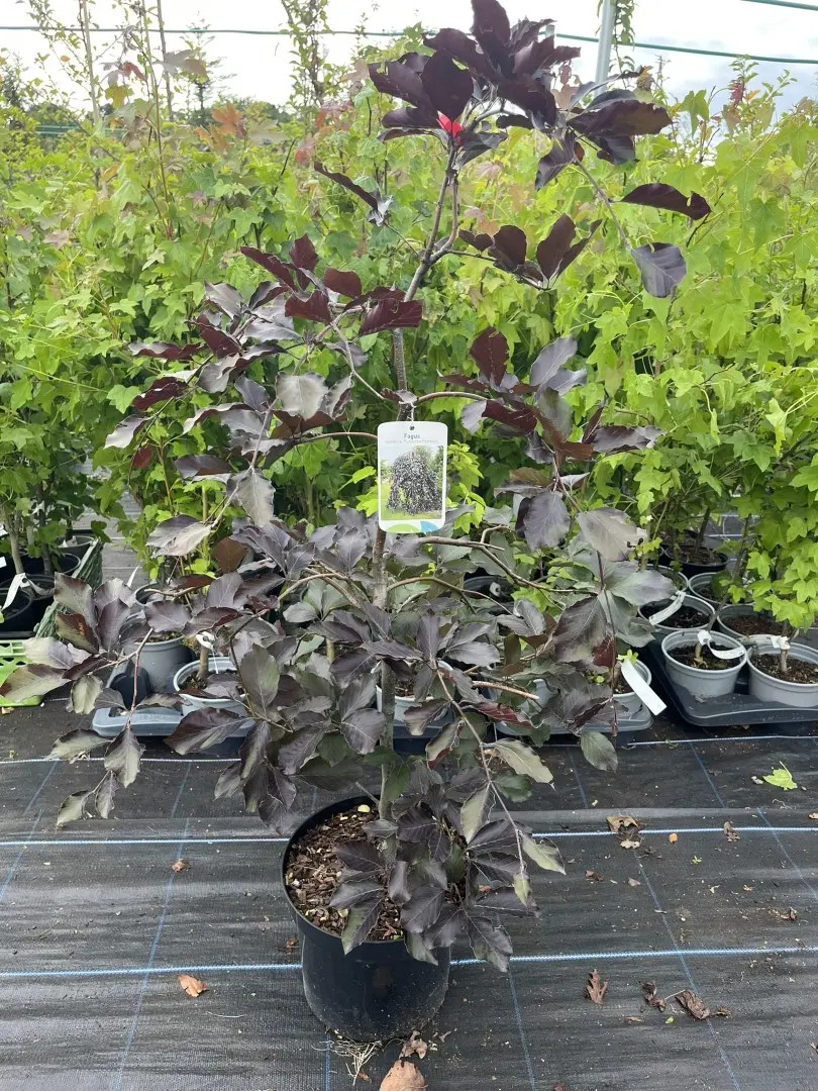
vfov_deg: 67.3
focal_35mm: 26
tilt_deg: -21.8
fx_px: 819
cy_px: 546
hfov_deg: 53.1
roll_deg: -1.0
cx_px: 409
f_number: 1.6
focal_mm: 5.1
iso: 50
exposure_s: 1/376
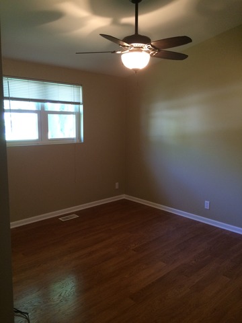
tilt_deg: -9.4
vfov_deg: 61.7
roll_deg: -0.1
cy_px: 162
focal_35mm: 29
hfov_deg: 48.2
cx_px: 121
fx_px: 270
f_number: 2.2
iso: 200
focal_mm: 4.15
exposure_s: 1/30
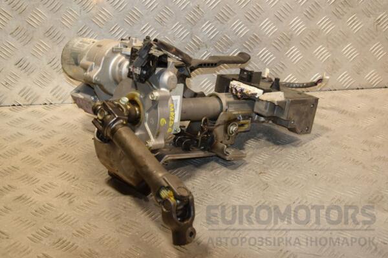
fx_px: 679
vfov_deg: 21.6
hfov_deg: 31.9
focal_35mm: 63
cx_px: 194
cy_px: 129
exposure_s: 1/200
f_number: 6.3
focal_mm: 42
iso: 800
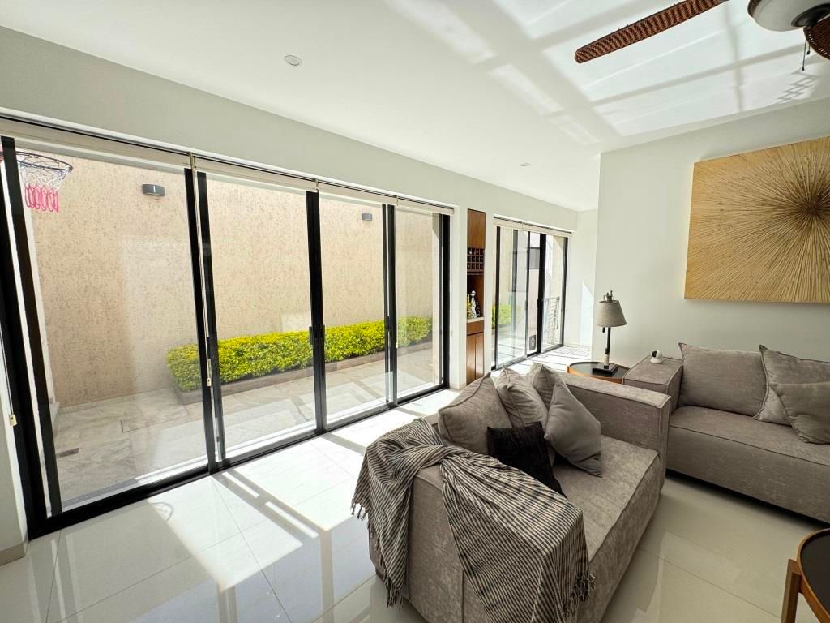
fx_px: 336
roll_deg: +0.9
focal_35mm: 14
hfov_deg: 102.1
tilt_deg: -6.8
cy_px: 312
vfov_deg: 85.7
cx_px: 415
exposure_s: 1/260
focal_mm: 2.22
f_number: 2.2
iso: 40
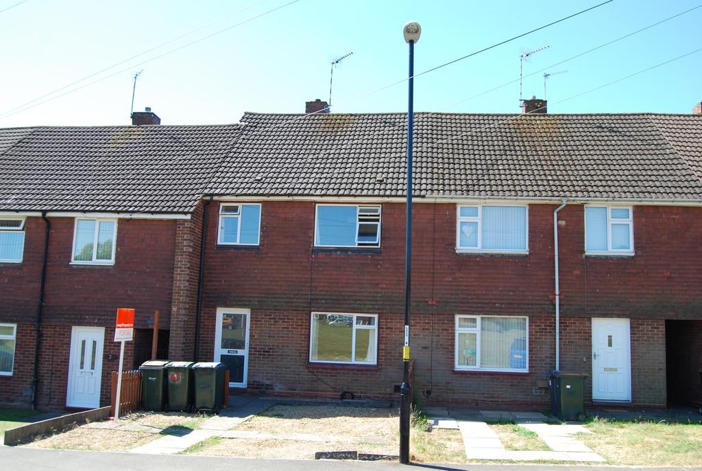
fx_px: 644
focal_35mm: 33
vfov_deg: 40.1
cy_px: 236
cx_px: 351
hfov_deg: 57.2
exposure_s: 1/125
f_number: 5.6
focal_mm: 22
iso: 100
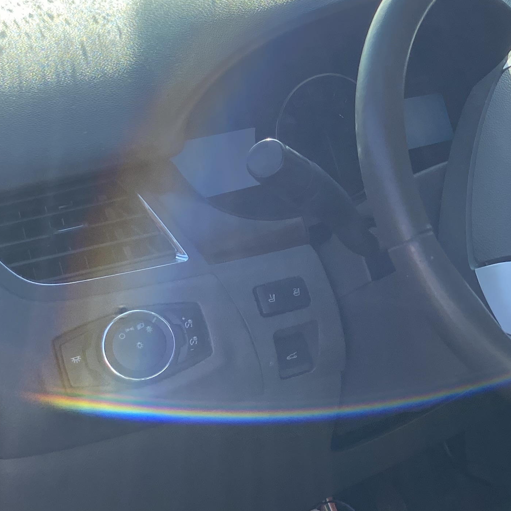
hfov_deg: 24.1
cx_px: 589
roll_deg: -5.1
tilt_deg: -12.3
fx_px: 1102
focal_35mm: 66
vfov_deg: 26.0
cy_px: 197
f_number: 1.8
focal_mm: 4.25
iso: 32
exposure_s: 1/1124
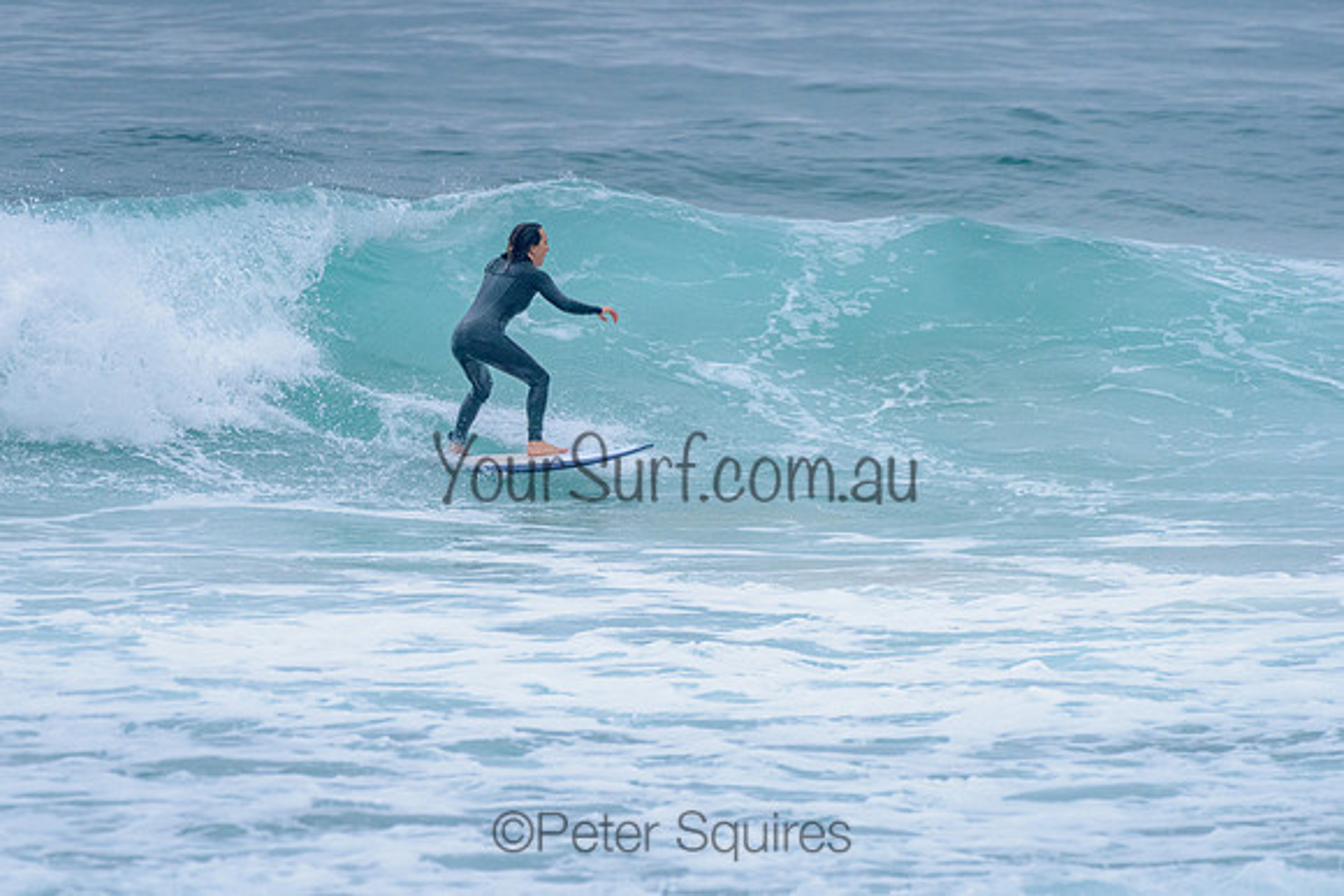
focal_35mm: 613
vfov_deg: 2.2
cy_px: 388
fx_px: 22884
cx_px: 527
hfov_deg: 3.4
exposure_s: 1/2000
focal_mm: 500
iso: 1400
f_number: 5.6
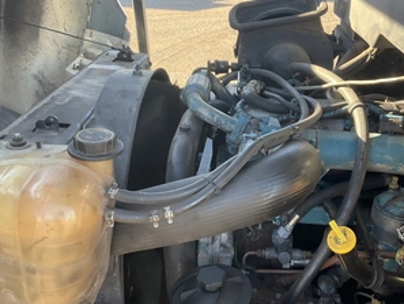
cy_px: 172
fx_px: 455
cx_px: 260
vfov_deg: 36.8
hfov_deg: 47.3
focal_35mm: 39
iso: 40
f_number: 1.8
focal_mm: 3
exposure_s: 1/122
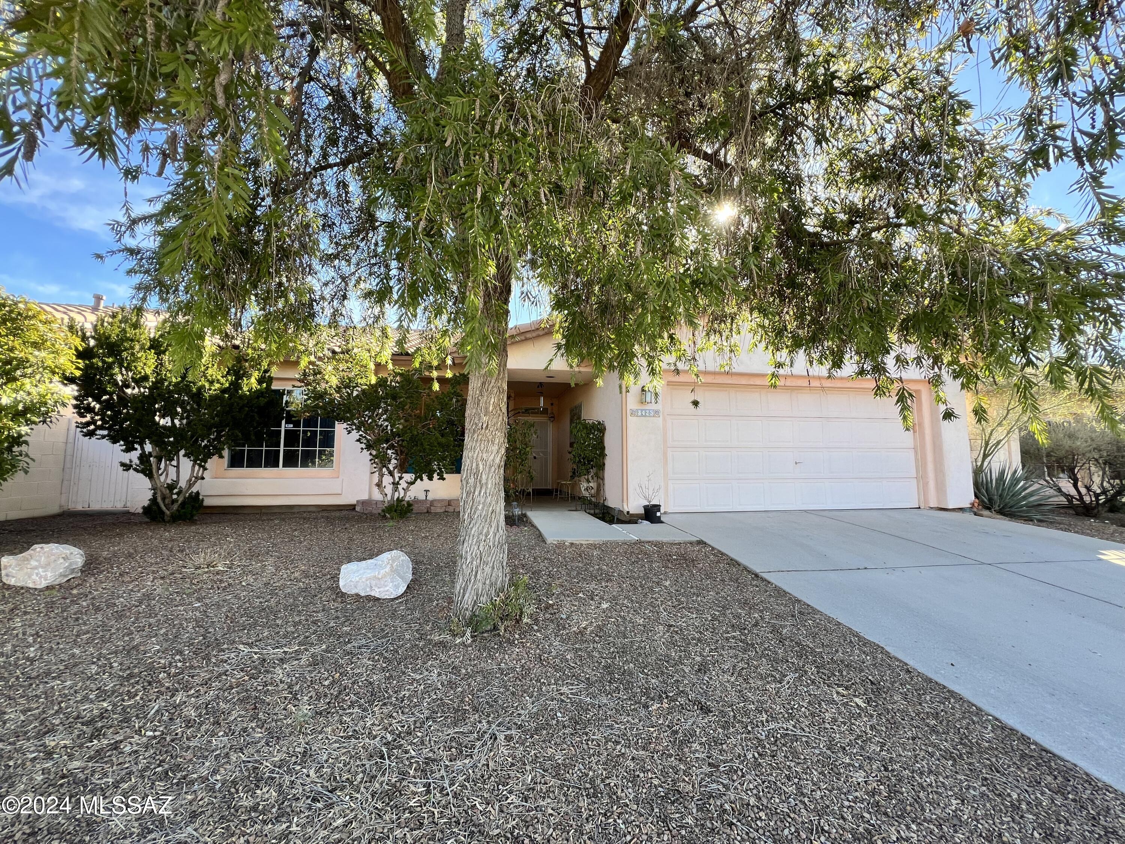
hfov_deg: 106.2
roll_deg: +0.0
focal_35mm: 13
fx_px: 422
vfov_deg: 89.9
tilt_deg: +5.5
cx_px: 562
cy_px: 422
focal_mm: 1.57
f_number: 1.8
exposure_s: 1/249
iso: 32
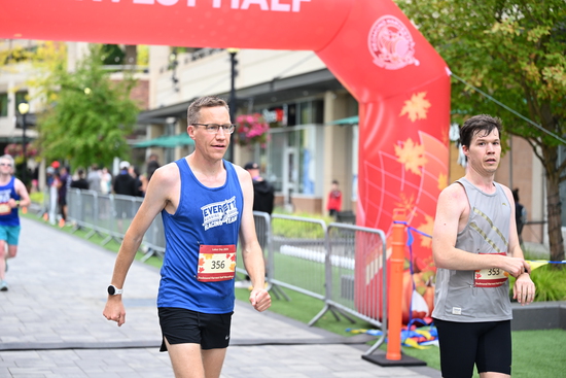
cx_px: 283
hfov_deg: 28.8
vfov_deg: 19.5
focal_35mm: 70
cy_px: 189
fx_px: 1101
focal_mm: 70
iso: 800
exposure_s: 1/1600
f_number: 2.8
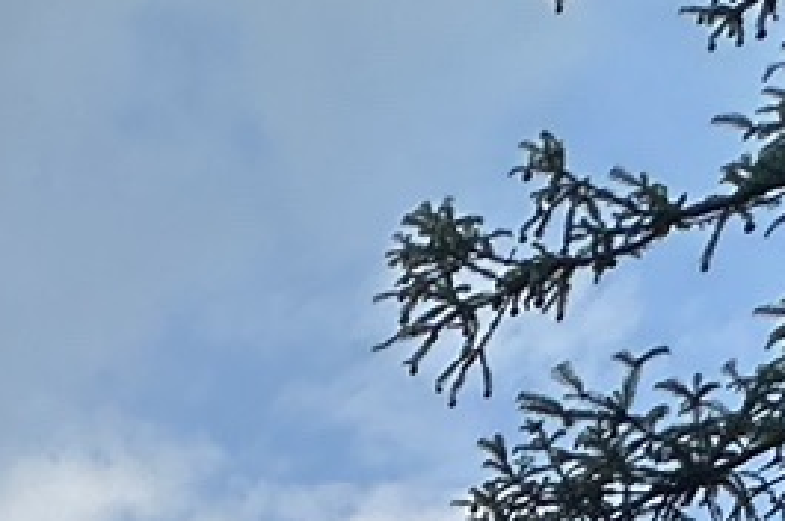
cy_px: 1791
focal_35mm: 110
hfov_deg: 15.9
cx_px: -622
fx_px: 2396
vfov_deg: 8.9
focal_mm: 2.22
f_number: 2.2
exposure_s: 1/1319
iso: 40
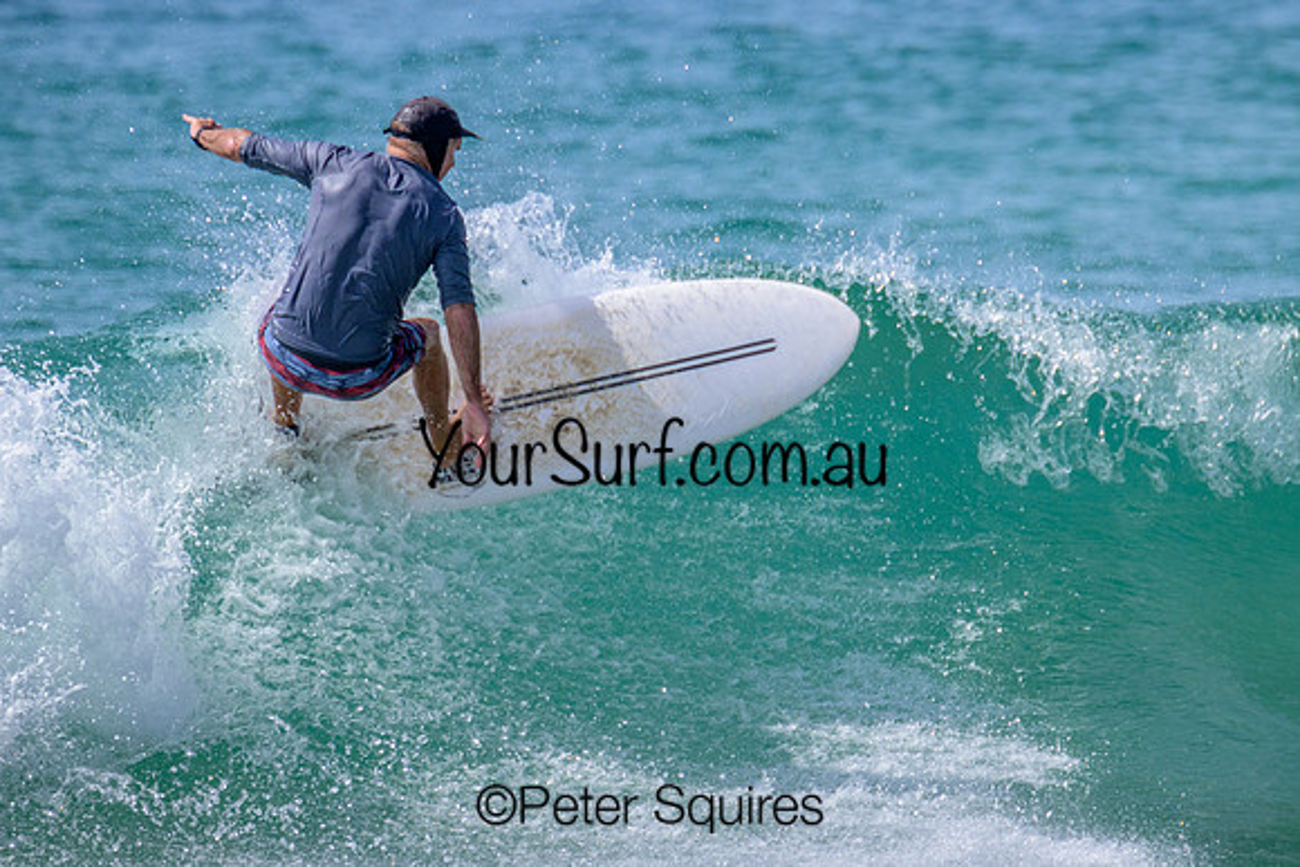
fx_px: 35498
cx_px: 750
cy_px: 363
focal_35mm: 983
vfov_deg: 1.4
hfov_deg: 2.1
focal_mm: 800
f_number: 11
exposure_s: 1/2000
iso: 1100
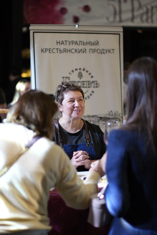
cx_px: 78
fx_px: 490
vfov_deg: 27.0
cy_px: 118
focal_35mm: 75
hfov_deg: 18.2
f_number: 1.3
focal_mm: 50
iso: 250
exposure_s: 1/320
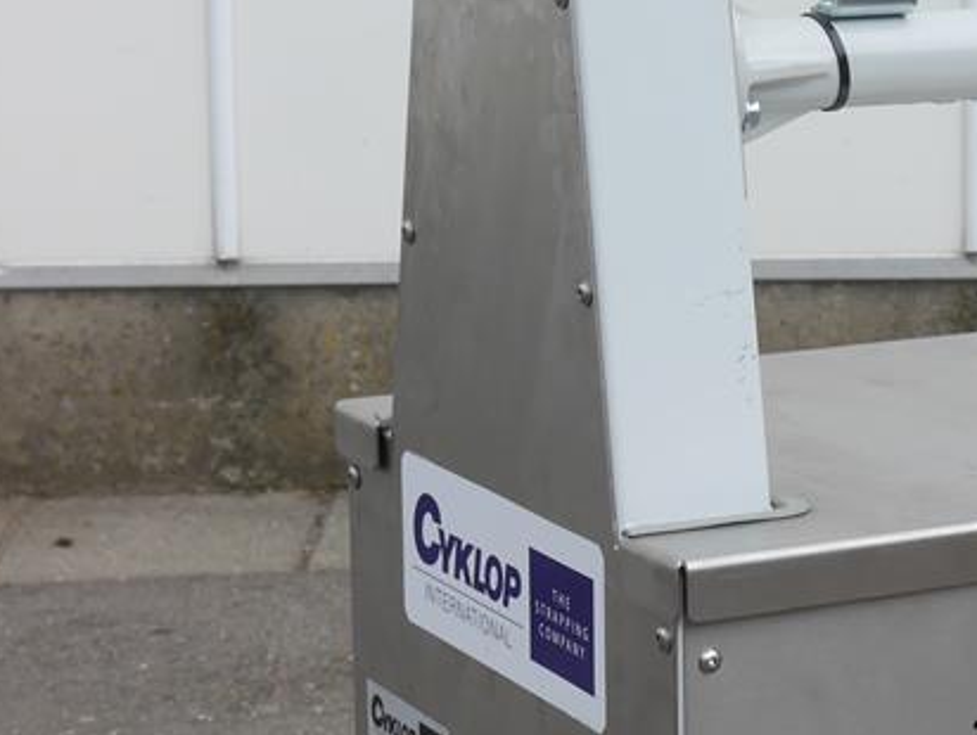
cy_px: 285
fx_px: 3645
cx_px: 968
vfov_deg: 11.5
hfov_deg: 15.0
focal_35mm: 129
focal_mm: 26
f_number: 8
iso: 160
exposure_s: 1/250
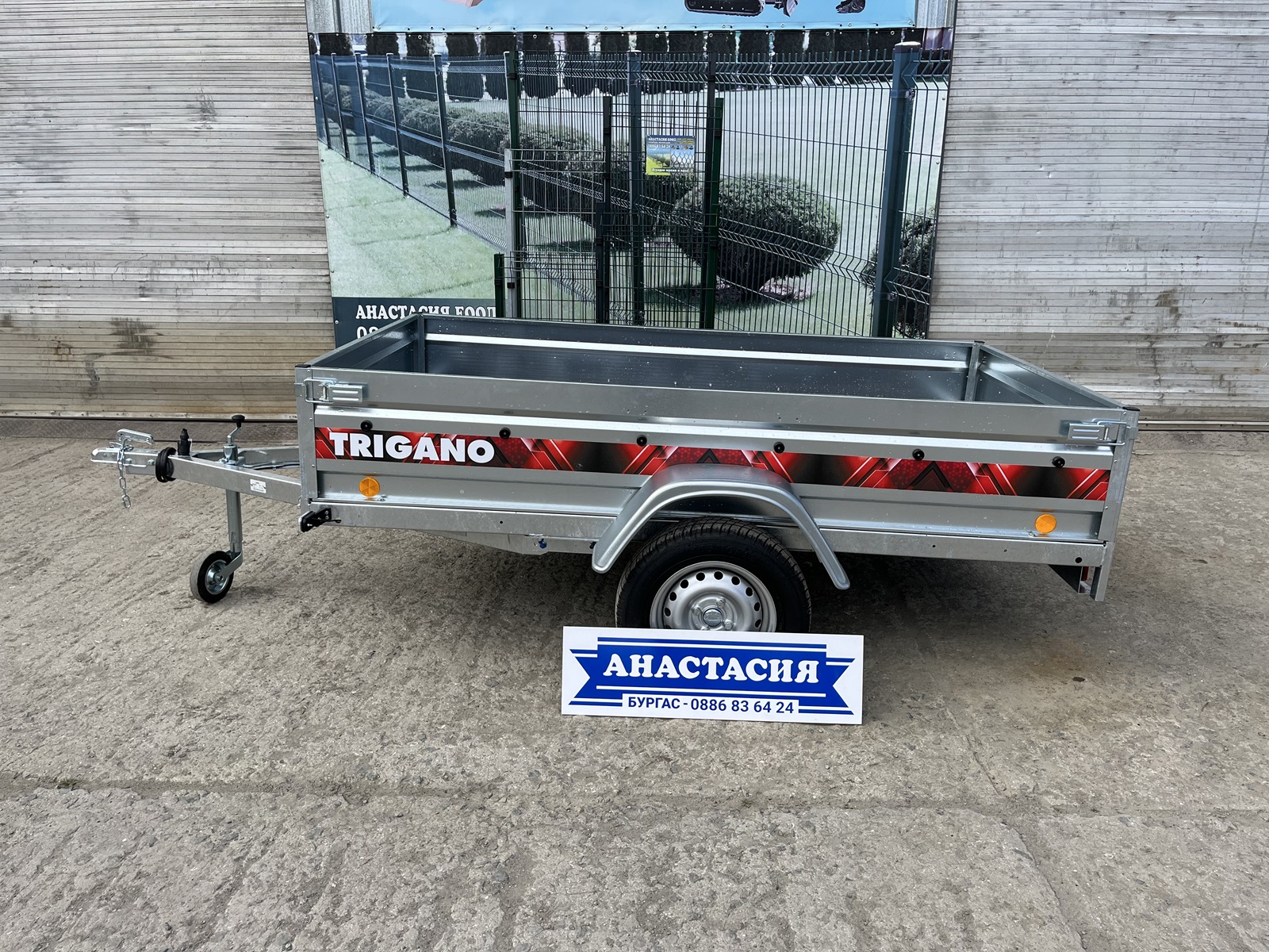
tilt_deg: -16.9
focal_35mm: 26
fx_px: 953
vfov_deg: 53.1
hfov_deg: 67.3
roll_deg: -0.4
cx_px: 634
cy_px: 476
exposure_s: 1/2410
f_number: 1.6
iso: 50
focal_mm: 5.1
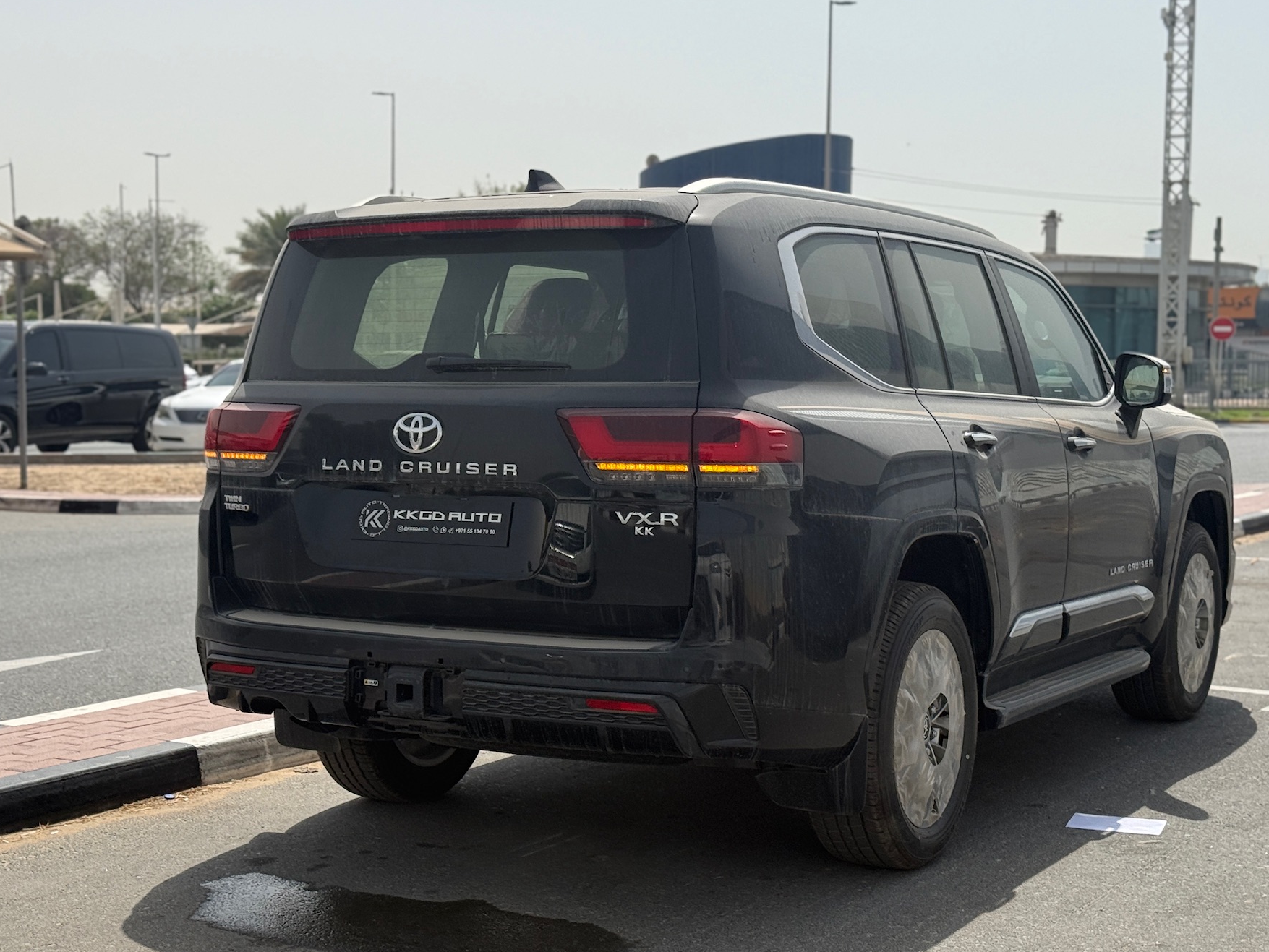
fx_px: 2053
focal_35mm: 56
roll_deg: +0.0
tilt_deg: -3.3
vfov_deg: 26.1
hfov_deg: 34.3
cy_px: 488
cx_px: 576
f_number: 1.78
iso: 64
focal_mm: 6.76
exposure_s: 1/6536
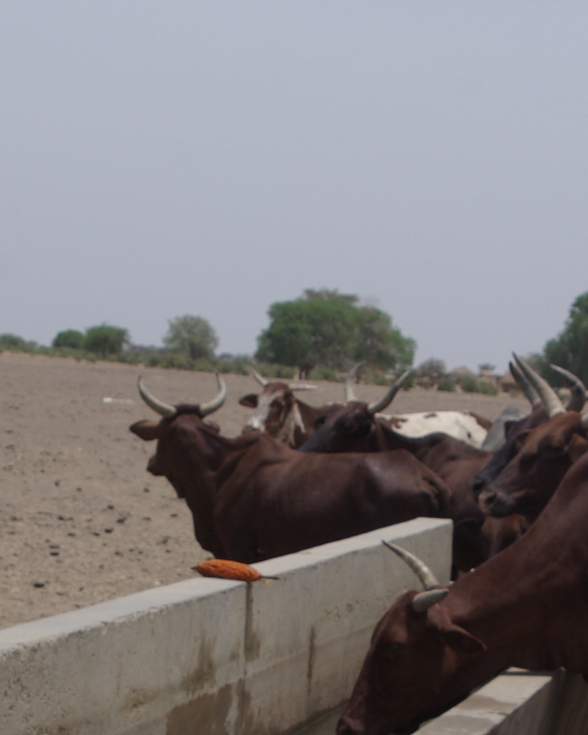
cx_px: 311
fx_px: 2610
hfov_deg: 12.9
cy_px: 611
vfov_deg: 15.9
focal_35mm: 120
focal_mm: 26
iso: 100
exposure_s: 1/350
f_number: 8
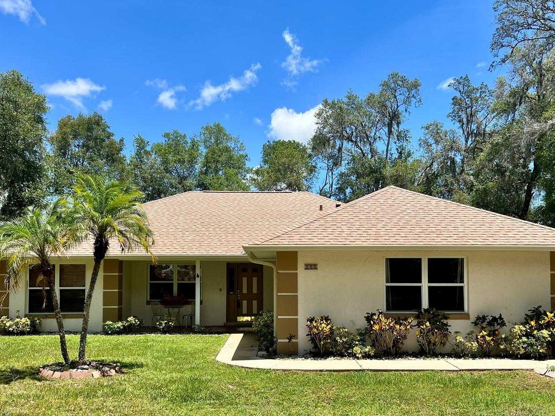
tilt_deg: +2.7
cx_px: 282
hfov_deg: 55.4
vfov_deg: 42.7
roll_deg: +0.1
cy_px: 254
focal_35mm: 33
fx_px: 529
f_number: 1.5
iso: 50
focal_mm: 5.7
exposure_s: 1/3165
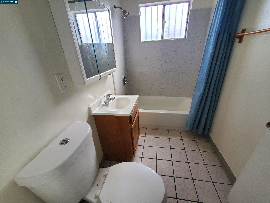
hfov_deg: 106.2
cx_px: 135
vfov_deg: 89.9
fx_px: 101
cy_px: 102
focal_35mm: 13
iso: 80
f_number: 2.2
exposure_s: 1/120
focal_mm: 1.8
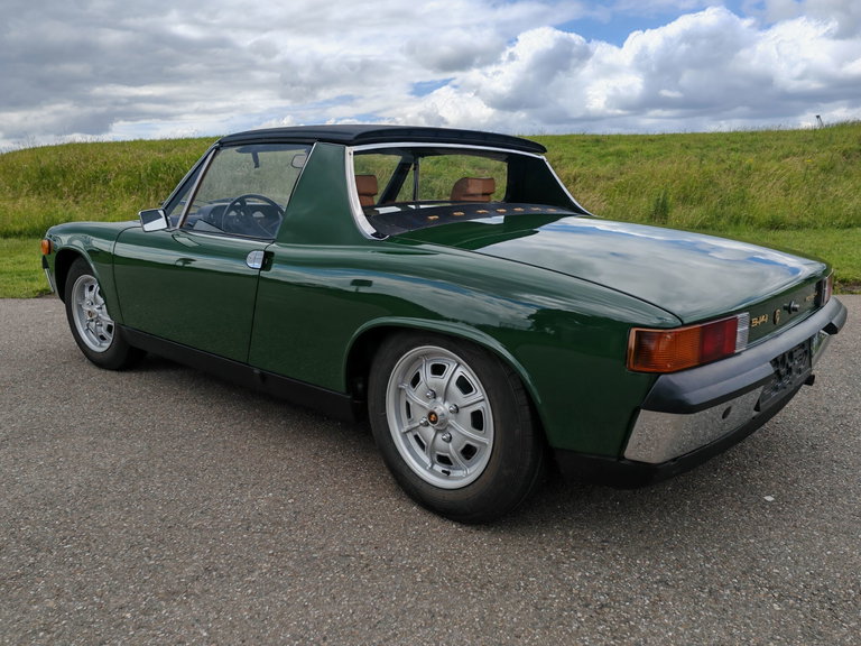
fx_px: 647
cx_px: 430
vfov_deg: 53.1
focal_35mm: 26
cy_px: 323
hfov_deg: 67.3
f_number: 1.6
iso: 50
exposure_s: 1/2200
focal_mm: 5.4
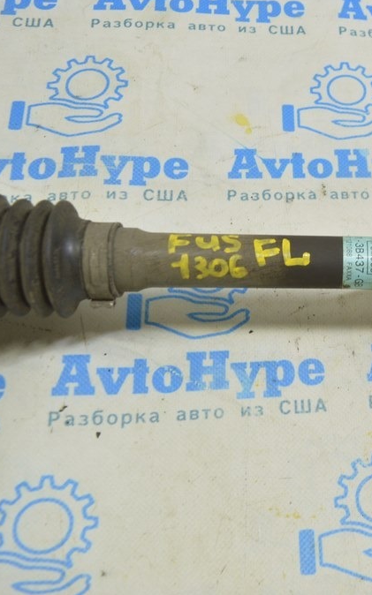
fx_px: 792
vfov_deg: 41.2
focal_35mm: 49
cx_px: 442
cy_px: 297
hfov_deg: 24.1
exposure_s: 1/20
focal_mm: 21
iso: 400
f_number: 5.6
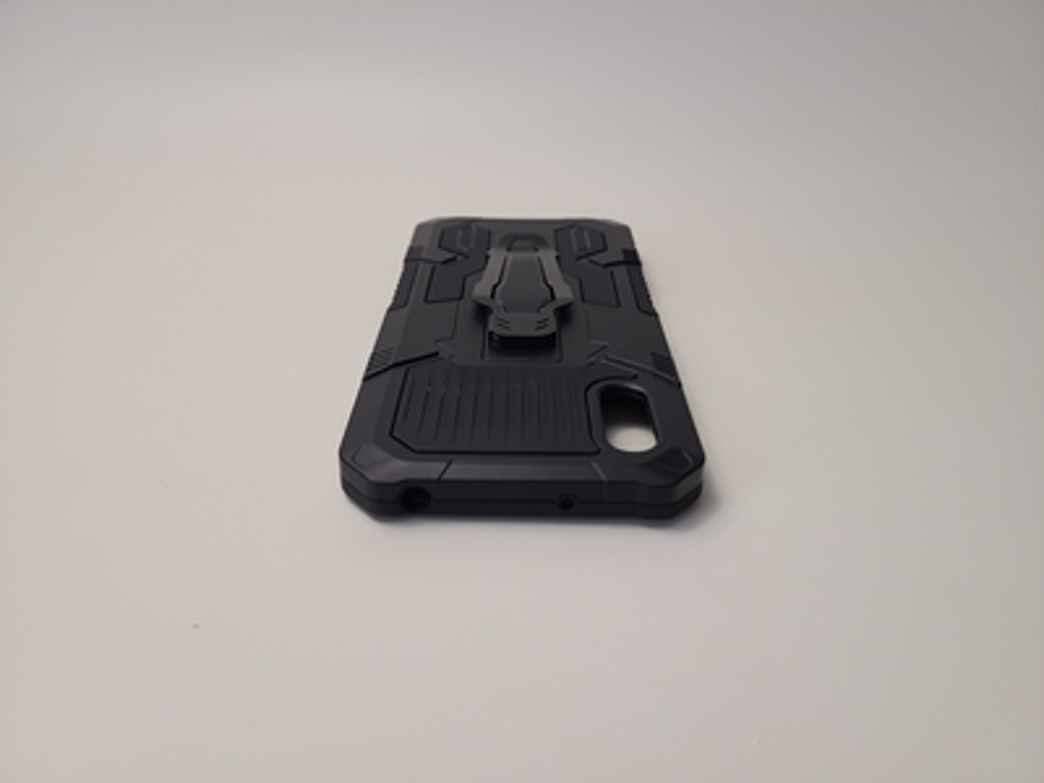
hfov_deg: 67.3
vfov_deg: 53.1
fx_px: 784
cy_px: 392
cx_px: 522
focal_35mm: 26
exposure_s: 1/100
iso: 50
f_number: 1.8
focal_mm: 5.4
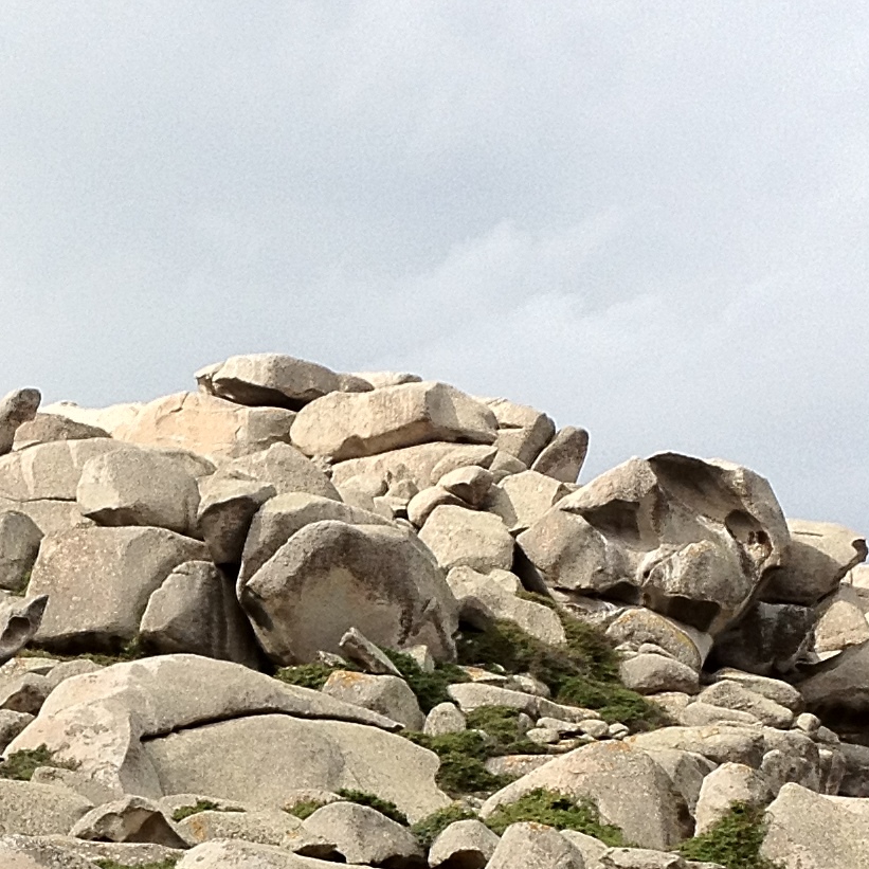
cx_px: 68
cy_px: 820
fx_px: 3493
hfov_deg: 14.0
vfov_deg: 14.0
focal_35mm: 123
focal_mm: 4.28
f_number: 2.4
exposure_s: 1/1416
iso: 64
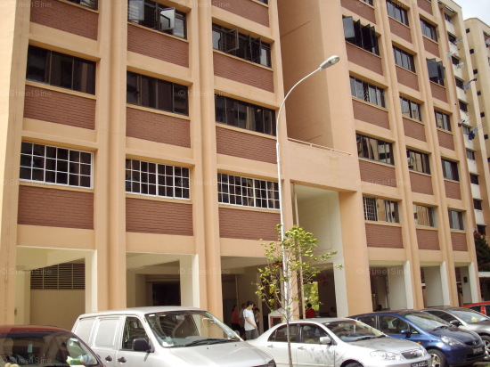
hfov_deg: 50.2
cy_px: 184
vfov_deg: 38.6
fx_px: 524
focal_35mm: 37
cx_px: 245
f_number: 5.6
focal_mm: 6.2
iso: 80
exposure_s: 1/160
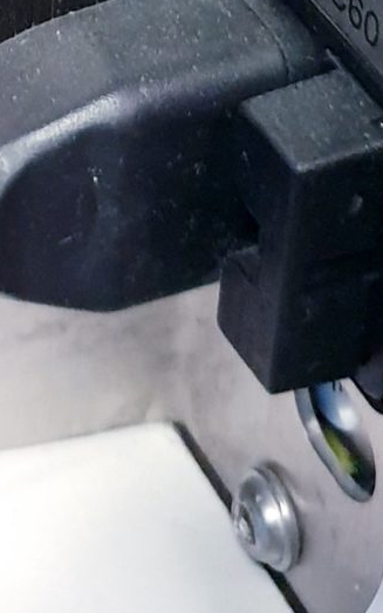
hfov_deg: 9.4
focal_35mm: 135
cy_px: -632
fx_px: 2254
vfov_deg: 13.2
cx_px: -192
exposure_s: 1/33
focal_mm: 4.3
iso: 320
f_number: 1.5
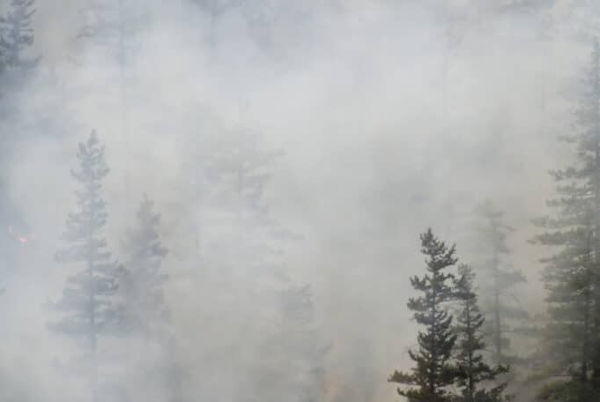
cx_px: 464
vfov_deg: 1.5
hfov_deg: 2.3
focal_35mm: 899
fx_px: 15003
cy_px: 142
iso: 200
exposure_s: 1/750
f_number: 5.6
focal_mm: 340
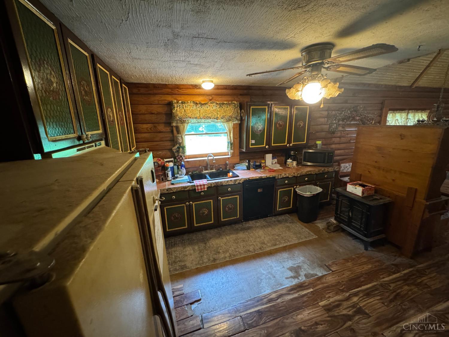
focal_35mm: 14
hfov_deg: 102.1
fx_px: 182
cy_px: 168
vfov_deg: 85.7
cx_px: 224
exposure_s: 1/40
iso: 1000
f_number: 2.2
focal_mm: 2.22
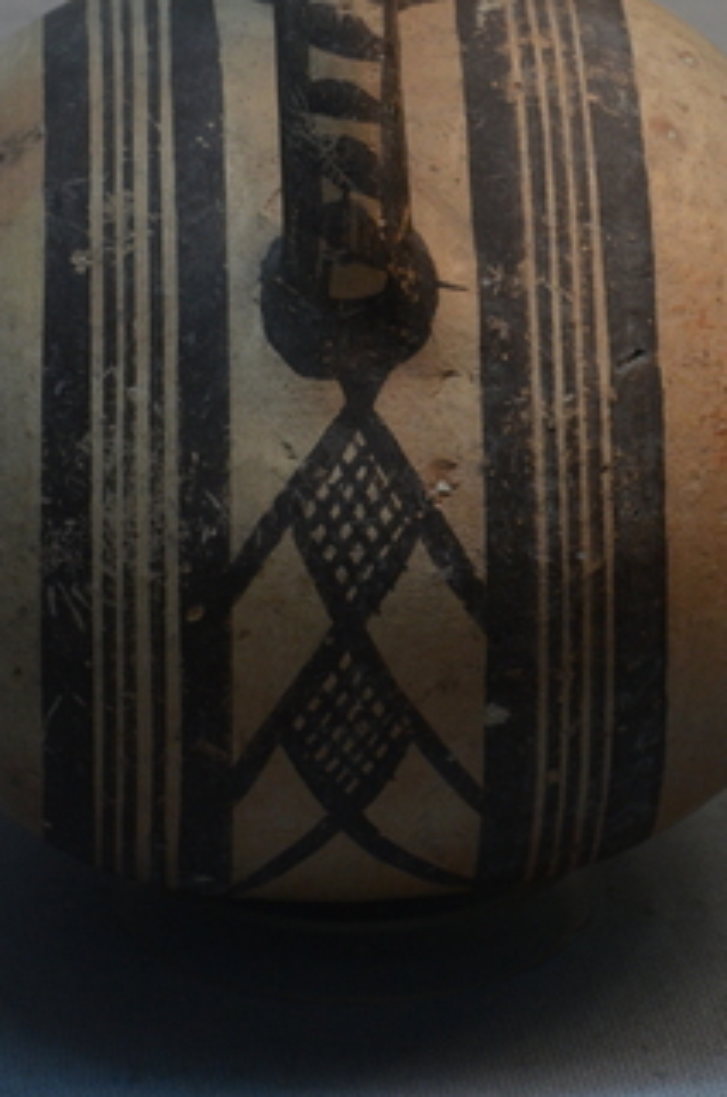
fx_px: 6632
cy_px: 99
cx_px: 401
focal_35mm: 218
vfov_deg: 9.4
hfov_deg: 6.3
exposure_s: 1/80
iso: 1000
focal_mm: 70
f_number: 5.3
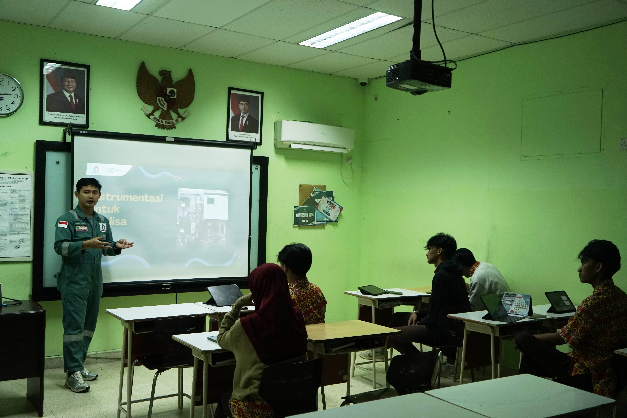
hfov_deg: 55.8
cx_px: 314
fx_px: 592
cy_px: 209
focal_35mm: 34
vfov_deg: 38.9
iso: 800
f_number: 4
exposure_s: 1/125
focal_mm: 34
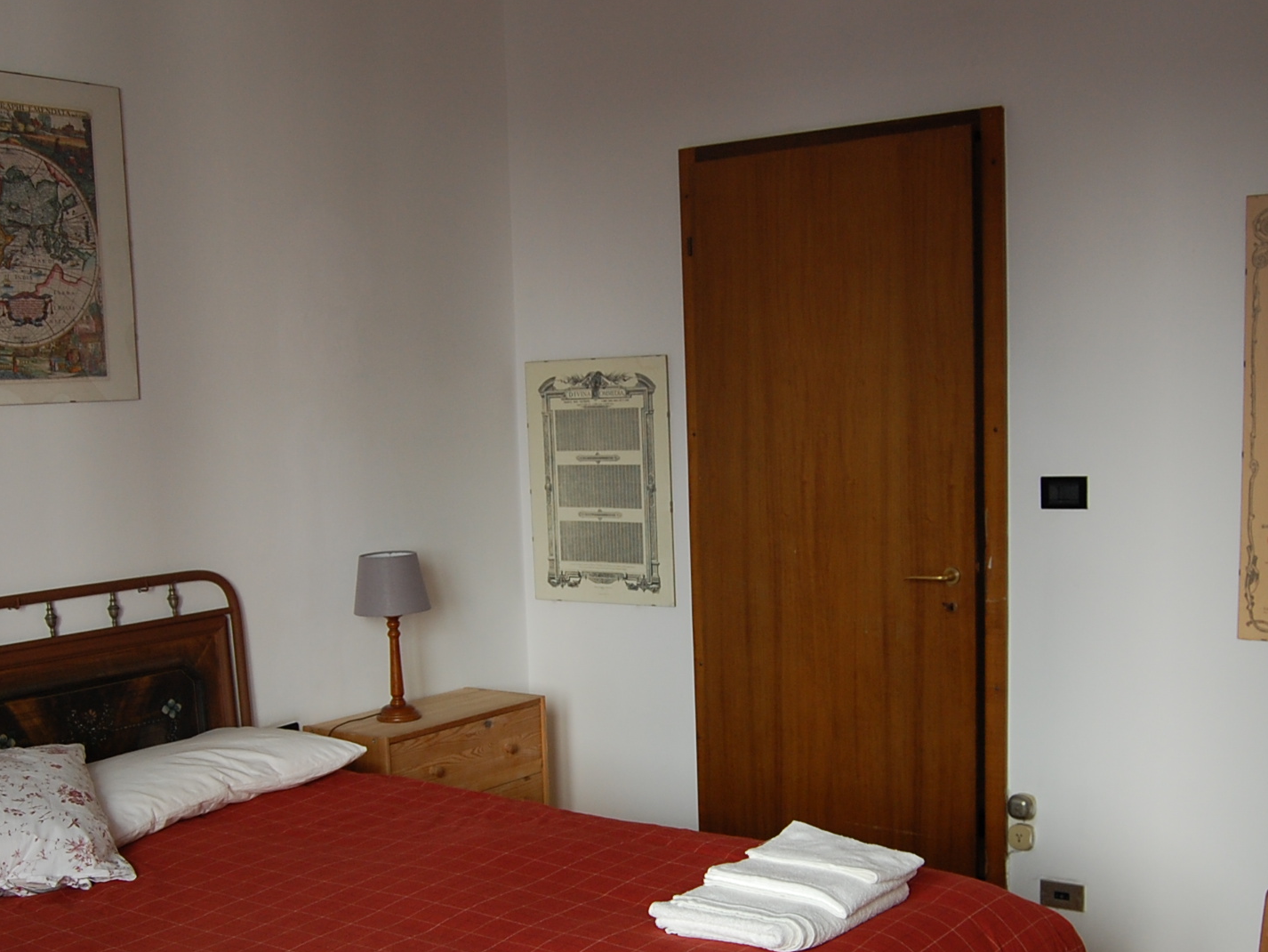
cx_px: 630
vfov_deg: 34.9
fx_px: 1502
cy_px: 603
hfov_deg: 45.8
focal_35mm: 41
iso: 400
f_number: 4.5
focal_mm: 18
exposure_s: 1/80
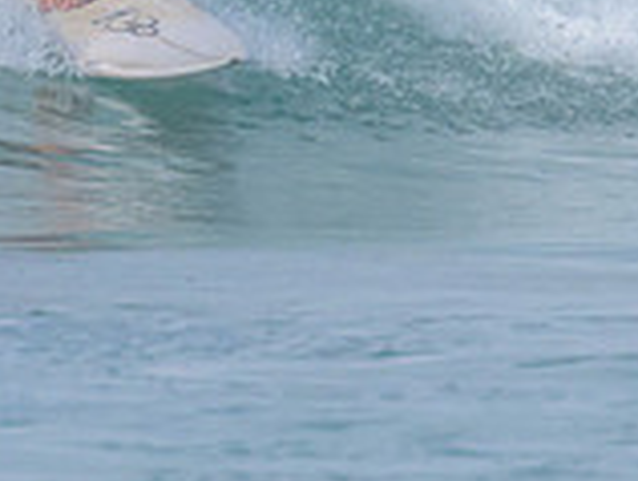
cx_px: -32
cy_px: -336
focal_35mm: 3673
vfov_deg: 0.4
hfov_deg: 0.5
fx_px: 67799
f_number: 11
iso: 800
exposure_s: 1/2000
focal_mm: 800
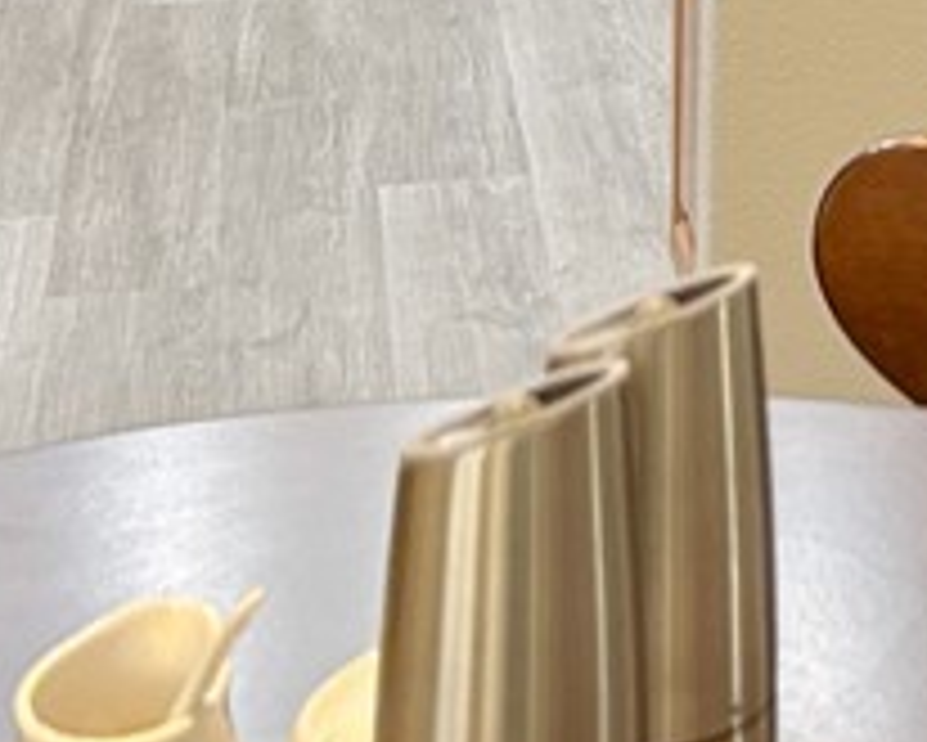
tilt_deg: -6.0
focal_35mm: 126
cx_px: 1426
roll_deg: -1.3
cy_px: -711
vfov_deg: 11.2
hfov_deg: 14.2
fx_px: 3459
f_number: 1.5
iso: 200
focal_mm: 5.7
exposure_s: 1/60
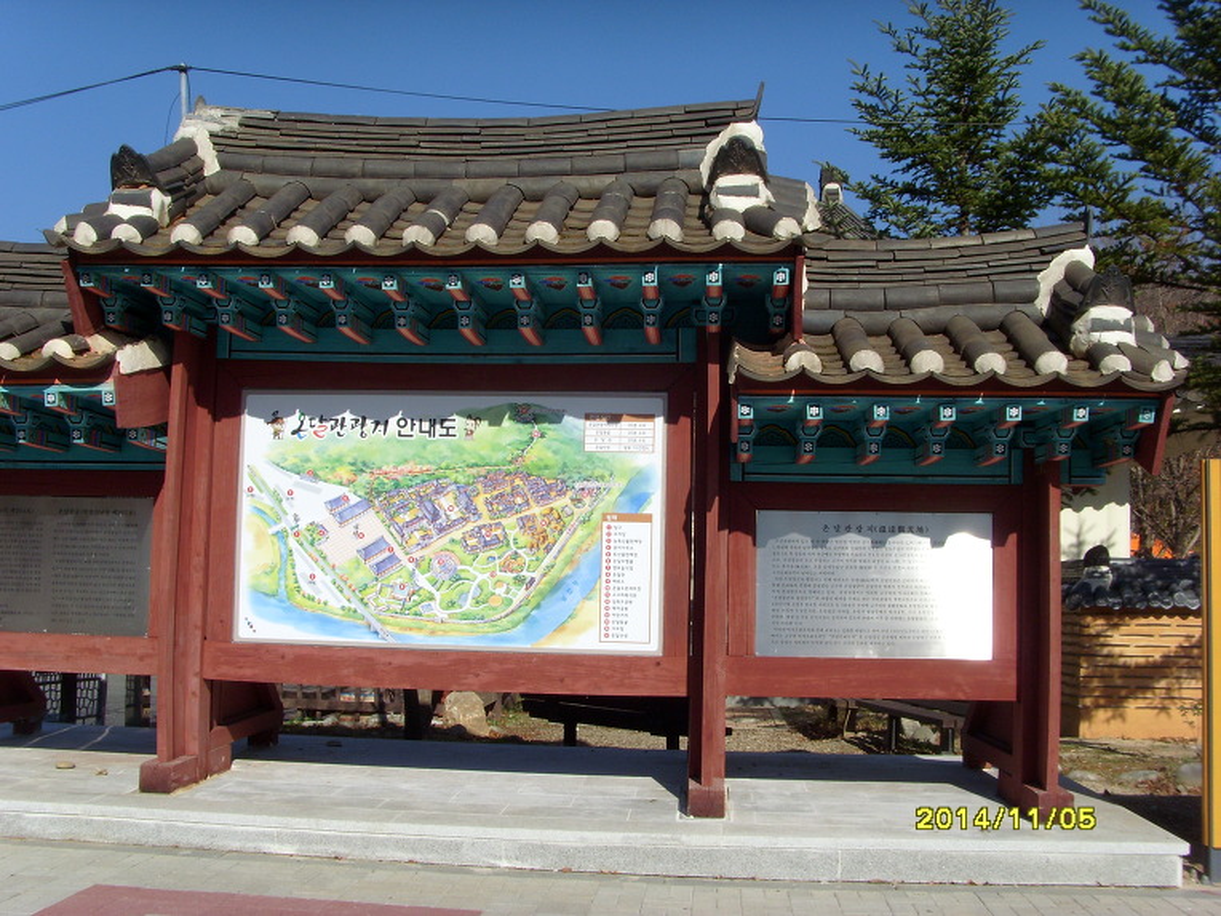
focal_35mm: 36
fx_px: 1270
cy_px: 458
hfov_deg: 51.4
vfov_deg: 39.7
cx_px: 610
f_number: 5.5
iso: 80
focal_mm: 6
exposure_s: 1/750
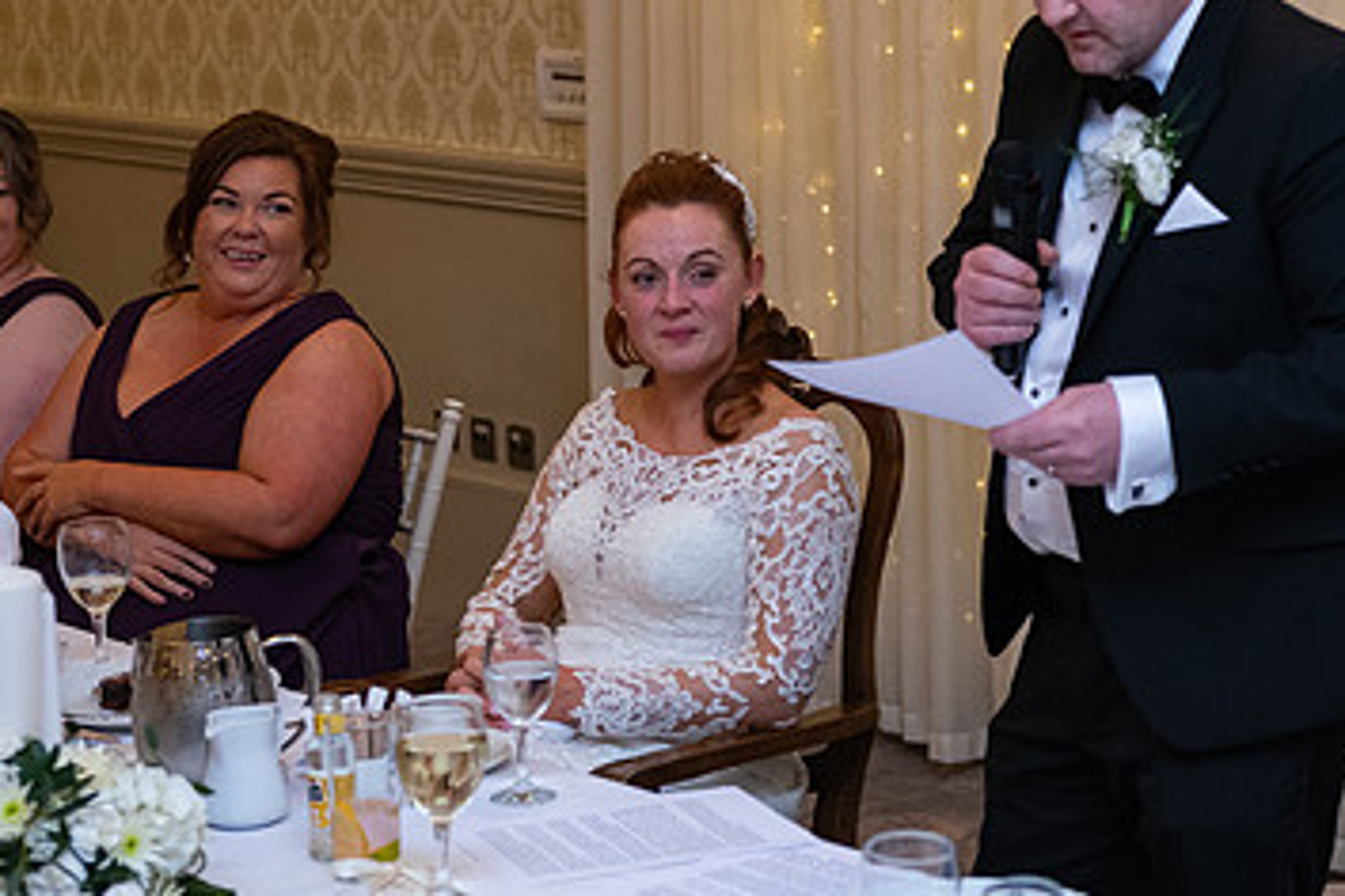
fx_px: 3549
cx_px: 916
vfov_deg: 14.4
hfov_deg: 21.4
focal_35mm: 95
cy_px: 294
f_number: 3.5
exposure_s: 1/160
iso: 1000
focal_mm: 58
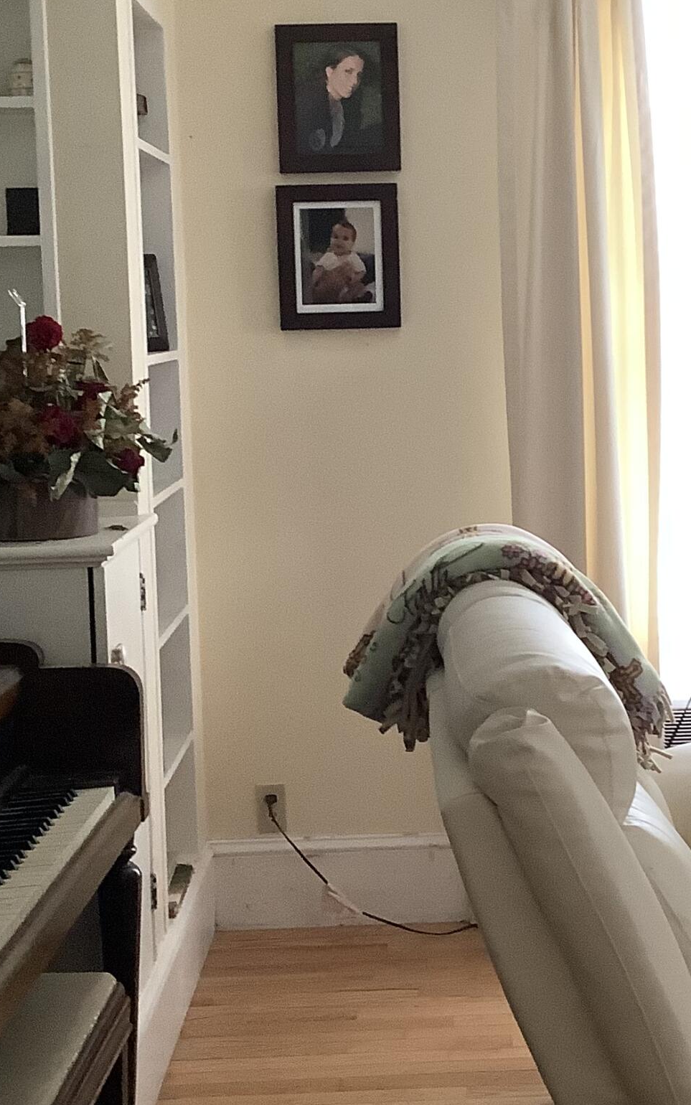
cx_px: 481
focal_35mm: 64
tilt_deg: -5.2
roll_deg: +0.7
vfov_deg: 31.9
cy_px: 467
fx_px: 1928
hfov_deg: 20.2
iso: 250
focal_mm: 3.3
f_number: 2.4
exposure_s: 1/33
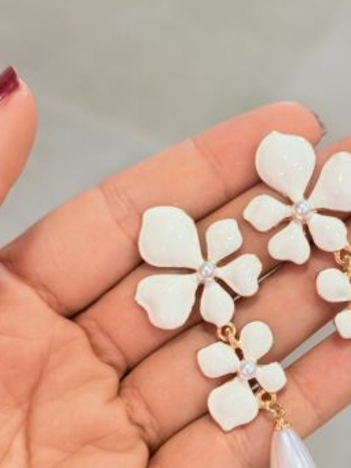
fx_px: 1095
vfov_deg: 24.0
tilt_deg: -56.0
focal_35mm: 81
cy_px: 315
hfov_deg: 18.1
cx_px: 279
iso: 100
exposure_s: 1/60
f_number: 1.78
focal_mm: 6.76
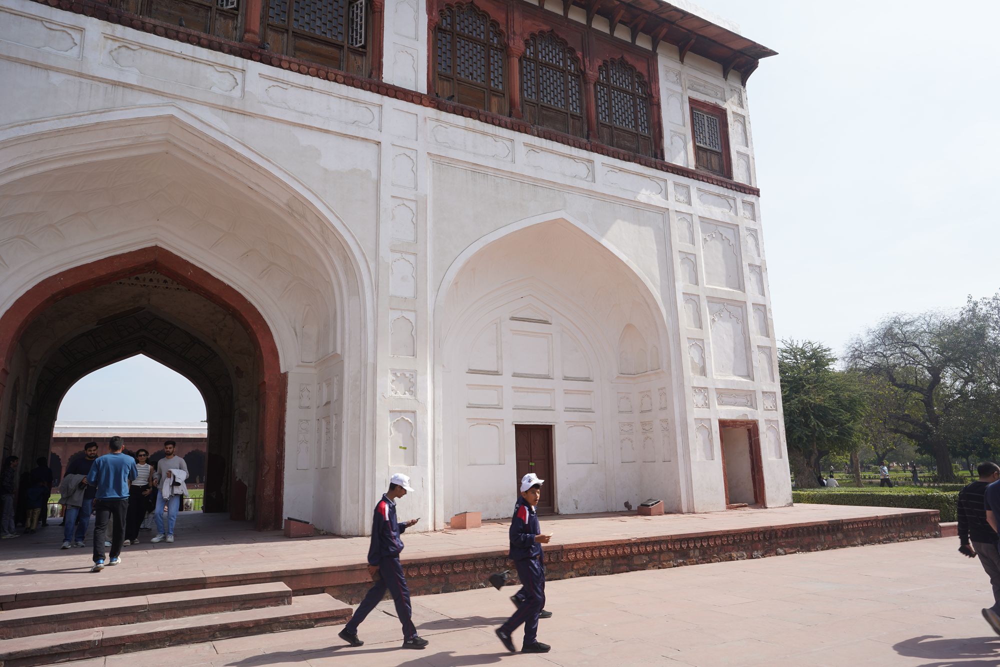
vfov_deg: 53.1
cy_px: 334
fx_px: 667
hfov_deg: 73.7
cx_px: 500
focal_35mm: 24
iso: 100
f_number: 11
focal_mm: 24
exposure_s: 1/100
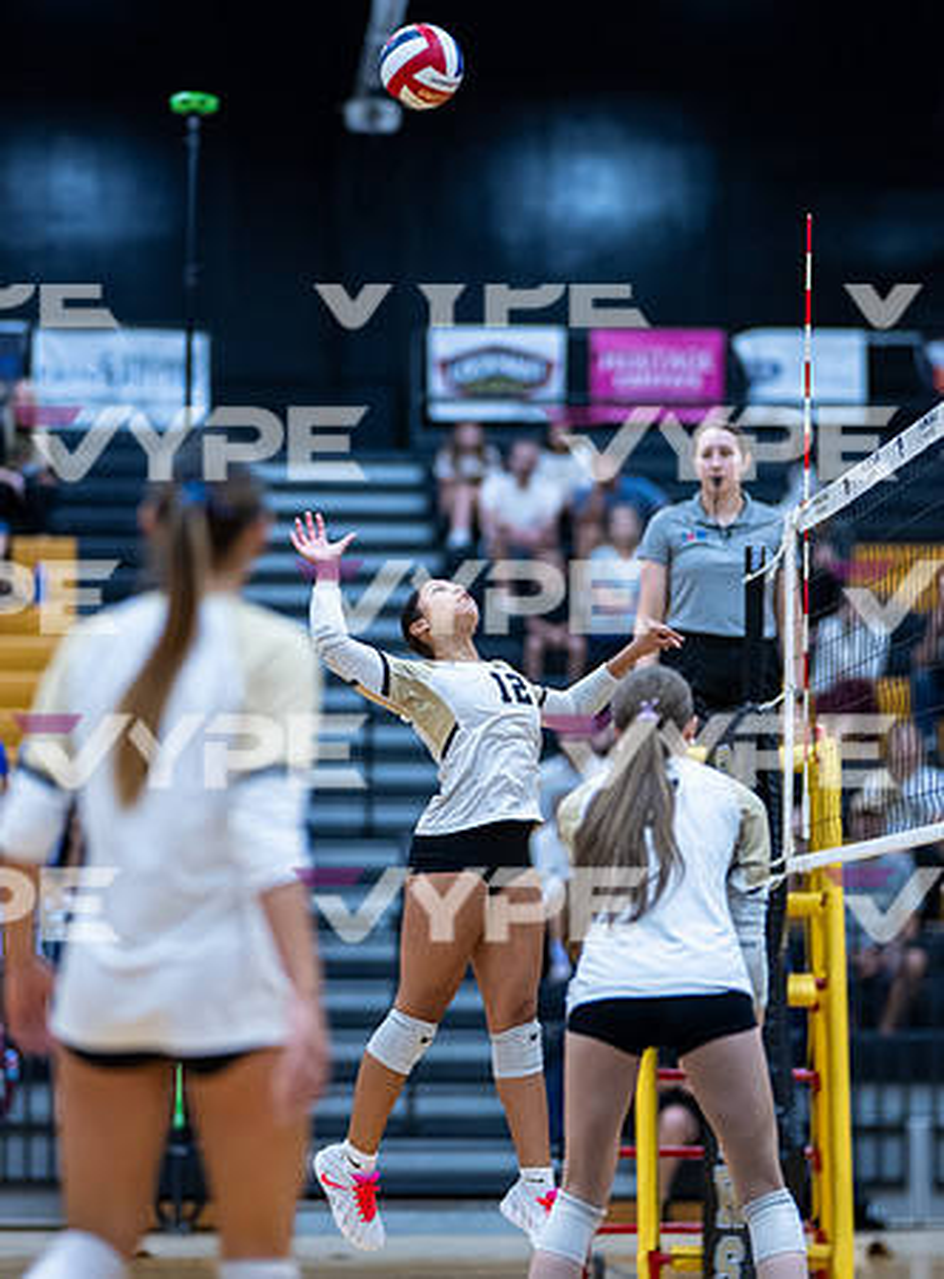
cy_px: 666
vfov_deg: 14.7
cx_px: 453
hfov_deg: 10.9
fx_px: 4947
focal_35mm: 135
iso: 1250
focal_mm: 85
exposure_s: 1/1600
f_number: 1.2
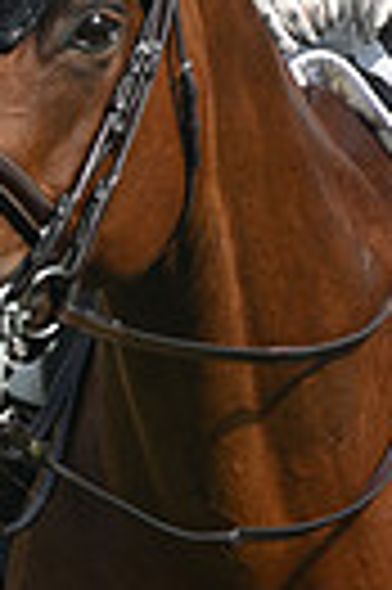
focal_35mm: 687
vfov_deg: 3.0
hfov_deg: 2.0
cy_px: -187
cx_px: 874
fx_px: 11250
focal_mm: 155
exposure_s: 1/1250
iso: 250
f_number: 5
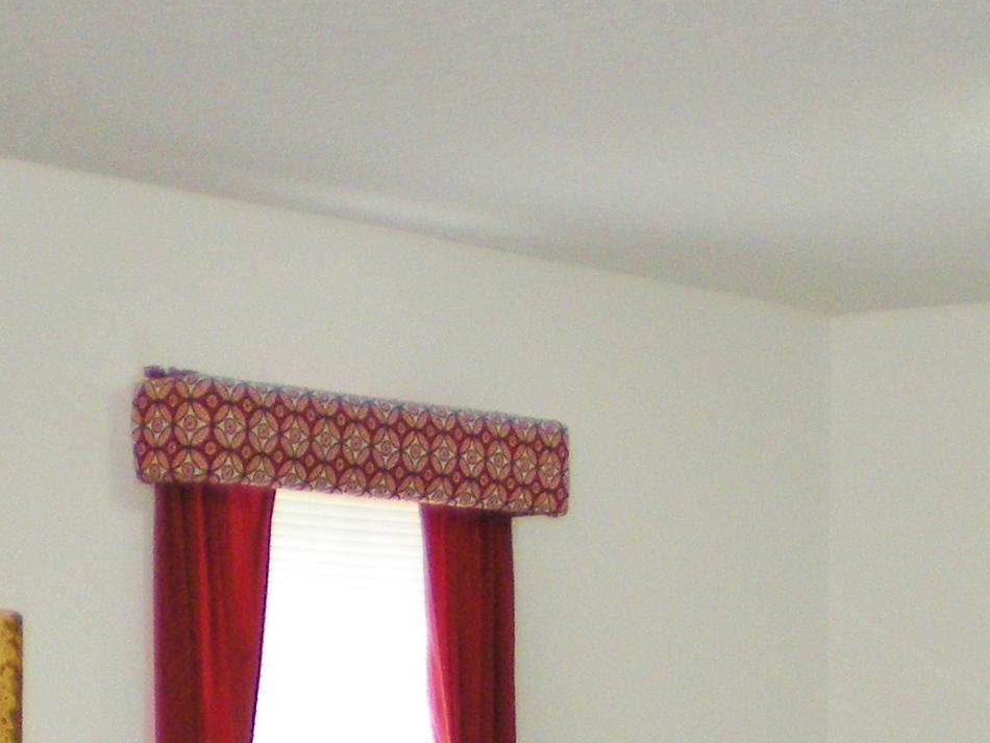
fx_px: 3433
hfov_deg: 16.4
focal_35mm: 120
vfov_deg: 11.9
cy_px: 1033
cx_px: 671
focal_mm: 6.3
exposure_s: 1/30
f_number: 3.1
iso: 140
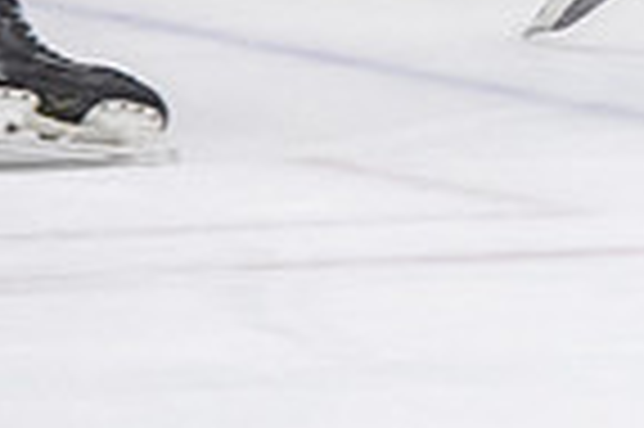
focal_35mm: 846
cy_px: -352
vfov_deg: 1.6
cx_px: 1316
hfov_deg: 2.4
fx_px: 15117
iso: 3200
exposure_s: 1/640
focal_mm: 135
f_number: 3.2
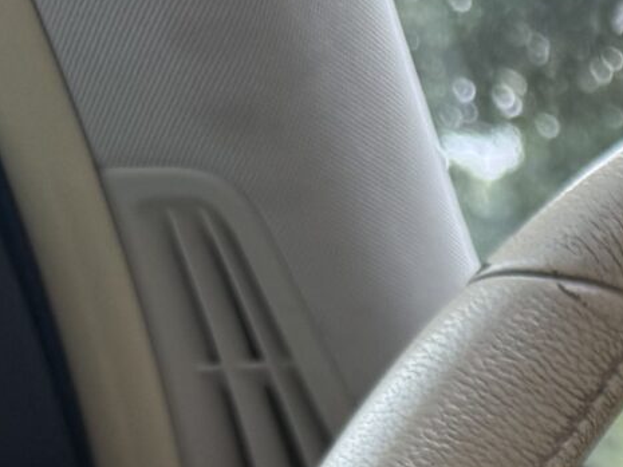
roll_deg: -0.2
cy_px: 971
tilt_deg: -3.8
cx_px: 1392
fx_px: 2376
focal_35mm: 132
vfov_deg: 10.3
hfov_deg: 12.4
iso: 80
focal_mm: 6.76
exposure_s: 1/90
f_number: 1.78
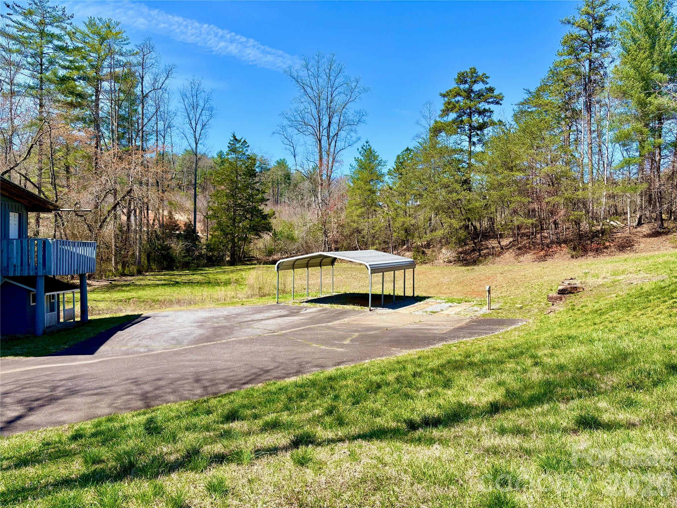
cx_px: 338
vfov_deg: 53.1
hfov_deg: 67.3
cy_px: 254
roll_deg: -0.9
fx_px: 508
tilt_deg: -0.3
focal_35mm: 26
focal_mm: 5.96
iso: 50
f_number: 1.6
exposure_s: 1/1953
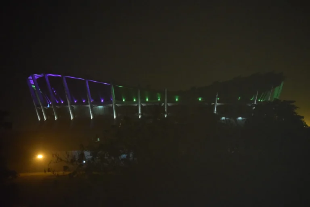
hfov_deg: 10.2
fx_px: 1744
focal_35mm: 202
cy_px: 104
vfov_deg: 6.8
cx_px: 155
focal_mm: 135
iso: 6400
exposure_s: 1/30
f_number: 5
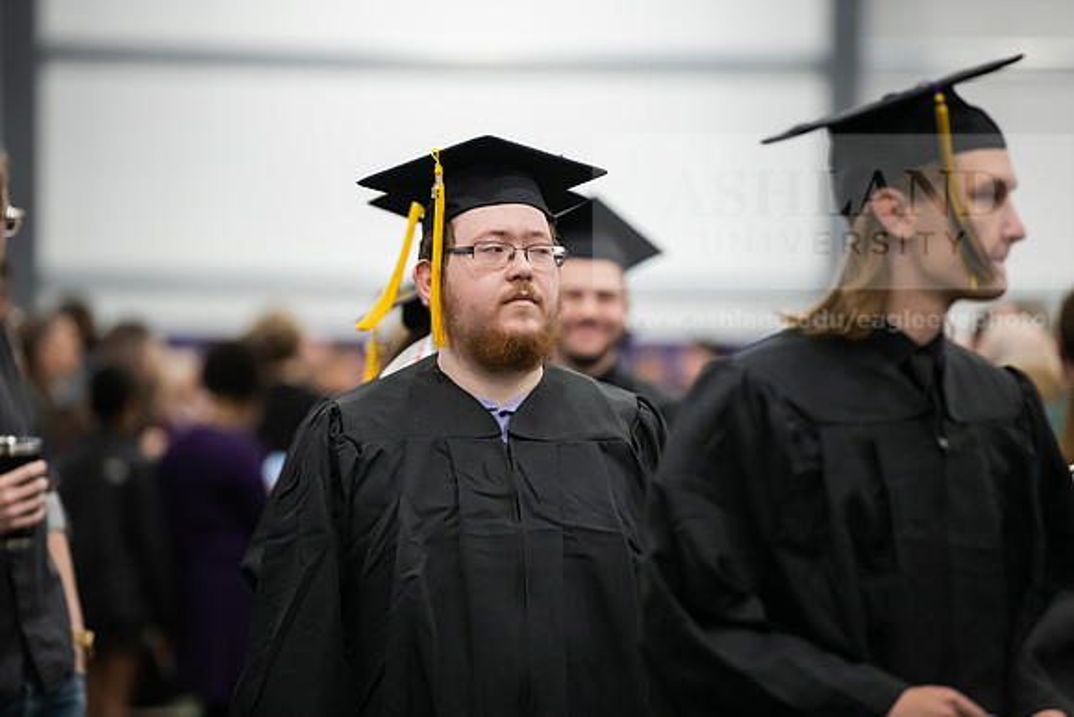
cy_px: 358
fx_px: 5968
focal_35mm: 200
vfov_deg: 6.9
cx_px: 537
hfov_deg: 10.3
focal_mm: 200
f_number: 3.2
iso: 3200
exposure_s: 1/200
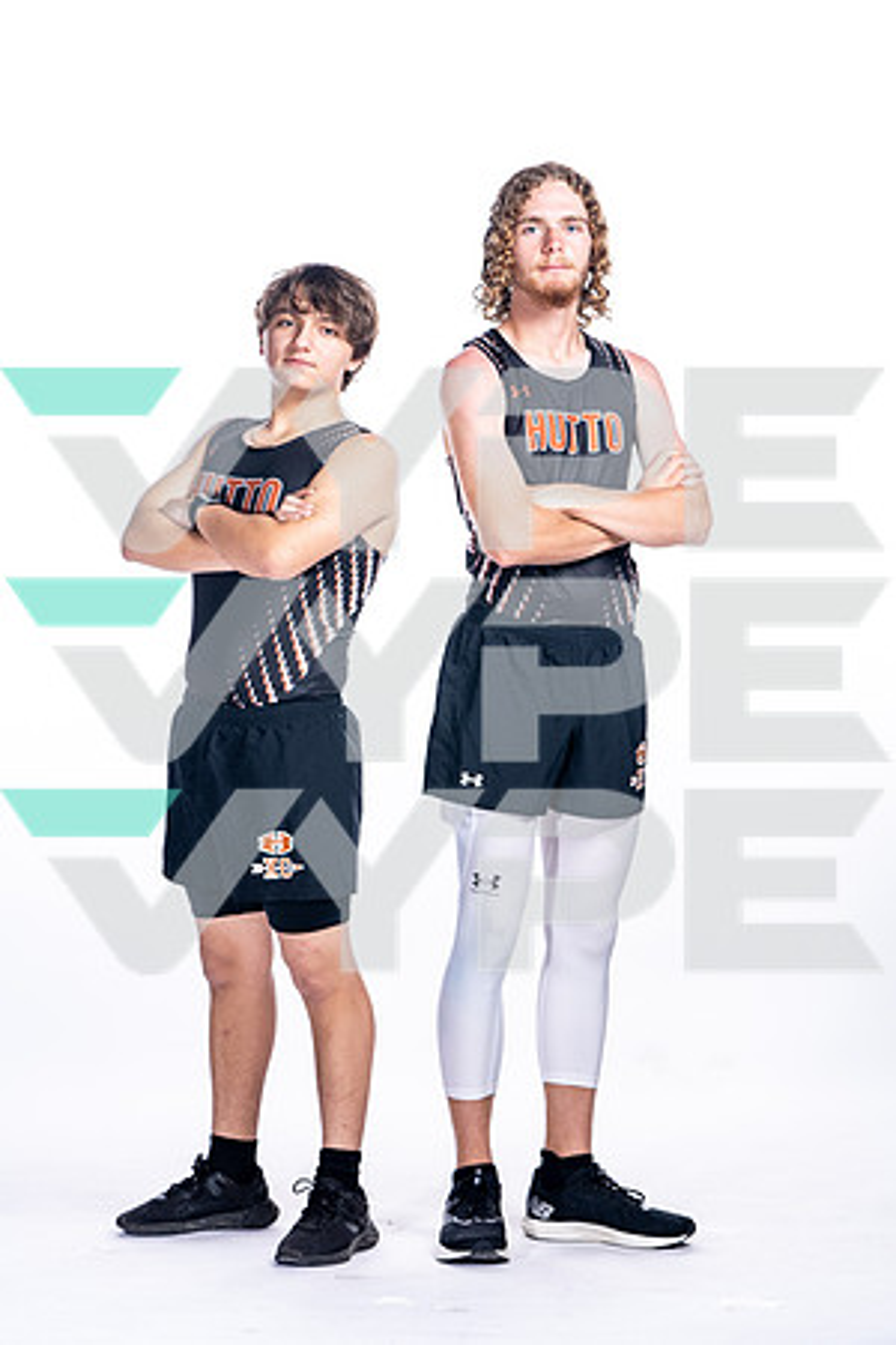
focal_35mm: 117
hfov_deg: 11.7
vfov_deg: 17.5
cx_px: 448
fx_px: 4368
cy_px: 672
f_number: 5.6
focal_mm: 117
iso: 400
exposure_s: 1/250
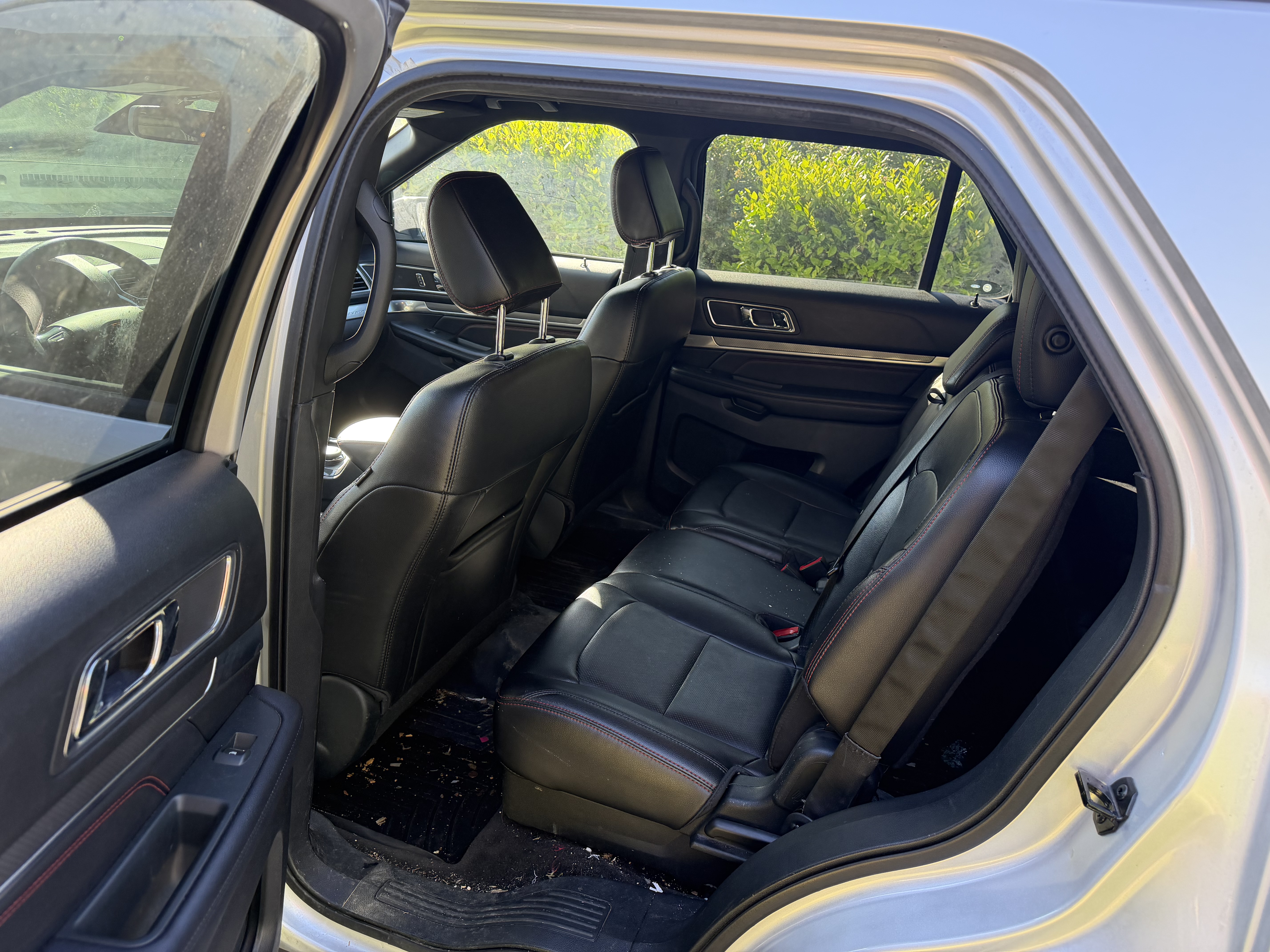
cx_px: 635
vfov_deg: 56.8
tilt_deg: -20.6
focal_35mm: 24
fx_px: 881
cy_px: 476
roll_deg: -3.4
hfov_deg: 71.6
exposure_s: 1/204
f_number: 1.78
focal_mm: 6.76
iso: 160
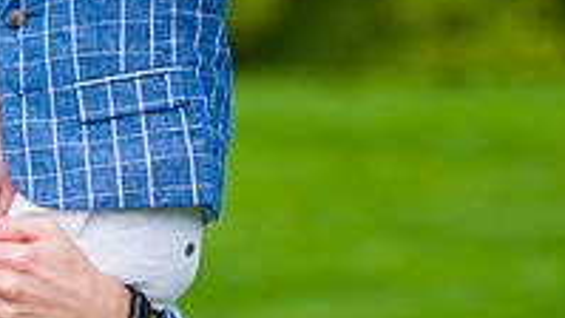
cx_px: -74
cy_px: 6
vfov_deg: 3.0
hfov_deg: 5.2
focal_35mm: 411
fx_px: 6158
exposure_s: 1/800
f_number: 3.5
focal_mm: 135
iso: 200
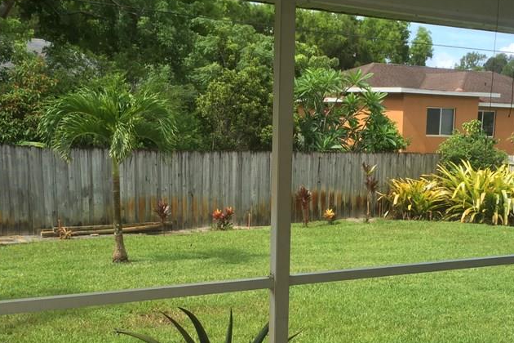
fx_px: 700
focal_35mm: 49
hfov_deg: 39.9
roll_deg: -2.3
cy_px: 275
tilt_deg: -11.1
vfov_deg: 27.0
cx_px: 341
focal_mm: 4.15
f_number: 2.2
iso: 32
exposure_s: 1/120
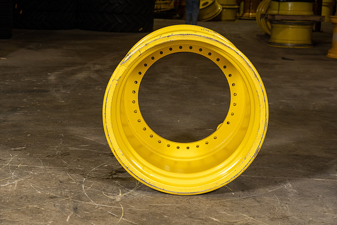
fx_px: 693
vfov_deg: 18.4
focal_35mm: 74
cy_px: 112
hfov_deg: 27.3
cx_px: 168
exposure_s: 1/80
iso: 800
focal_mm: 74
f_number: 5.6
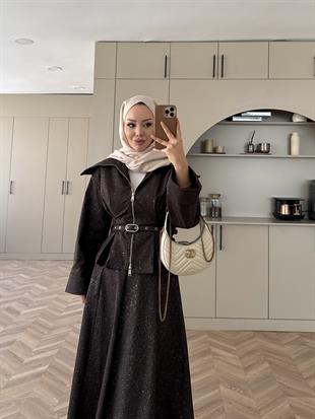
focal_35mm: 24
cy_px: 210
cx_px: 158
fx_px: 291
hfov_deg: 56.8
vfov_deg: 71.6
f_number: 1.78
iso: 125
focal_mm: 6.76
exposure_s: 1/121
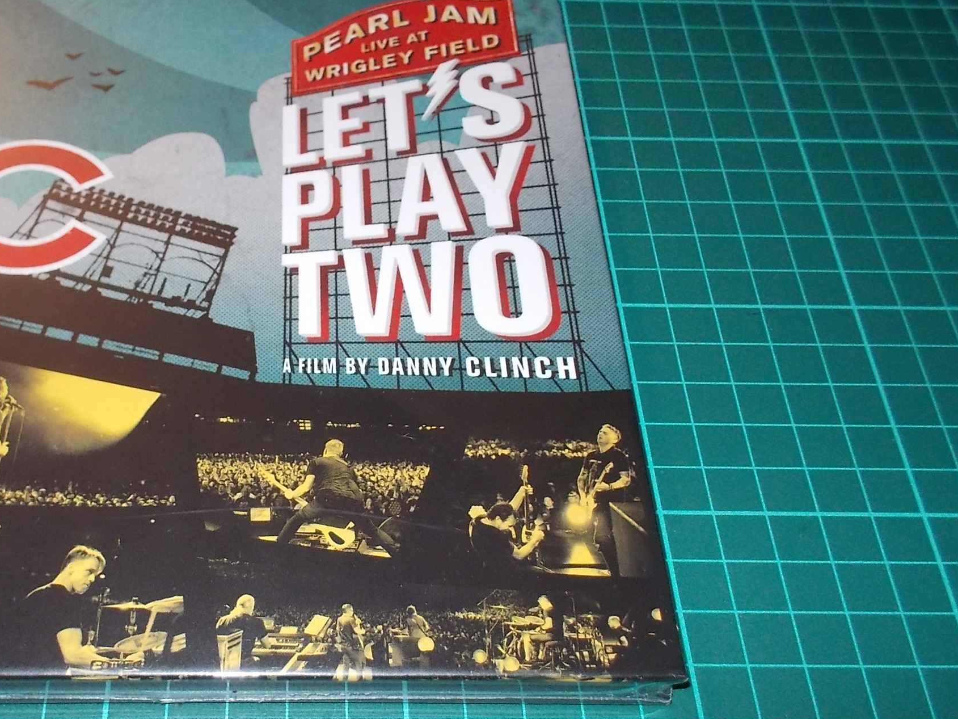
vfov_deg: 36.7
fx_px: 1079
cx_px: 337
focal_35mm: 39
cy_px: 418
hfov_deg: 47.3
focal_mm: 4.1
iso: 200
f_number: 3.3
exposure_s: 1/30
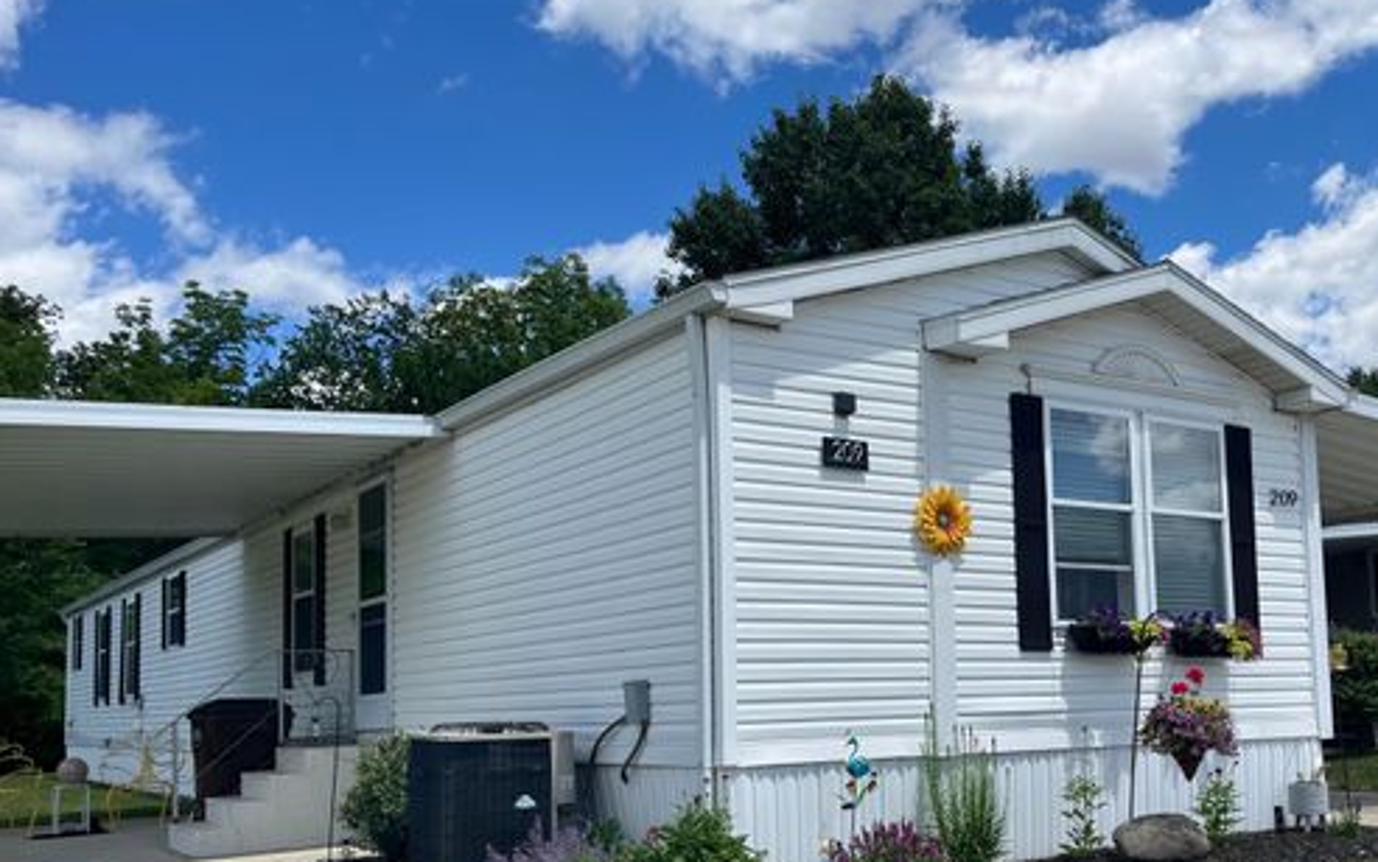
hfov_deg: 66.4
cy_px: 486
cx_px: 697
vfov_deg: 44.5
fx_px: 1052
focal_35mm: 28
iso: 50
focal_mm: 5.1
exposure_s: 1/4149
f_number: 1.6
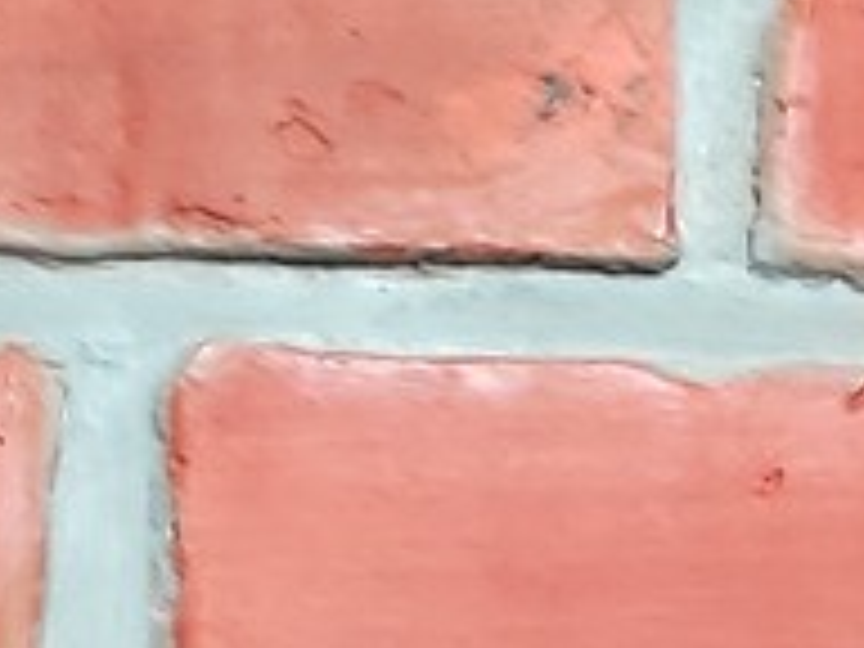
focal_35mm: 167
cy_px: 1989
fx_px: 4168
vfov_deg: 7.7
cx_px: 256
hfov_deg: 11.8
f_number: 1.79
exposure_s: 1/17
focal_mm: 4.7
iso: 2530
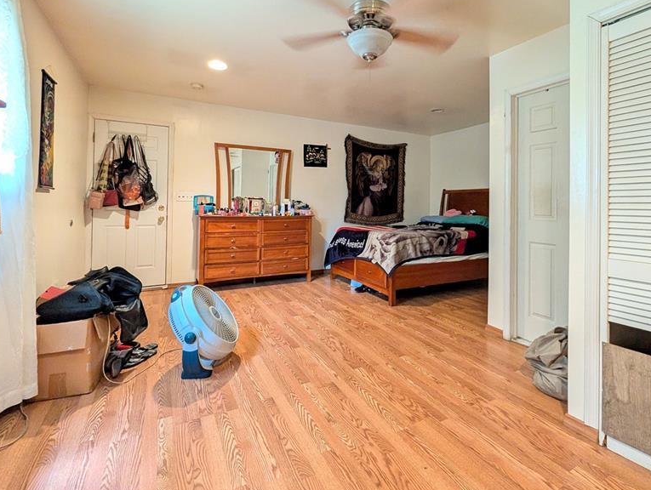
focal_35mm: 16
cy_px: 196
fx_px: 301
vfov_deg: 77.3
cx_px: 357
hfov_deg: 94.1
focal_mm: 2.02
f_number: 1.7
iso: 706
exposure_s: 1/40
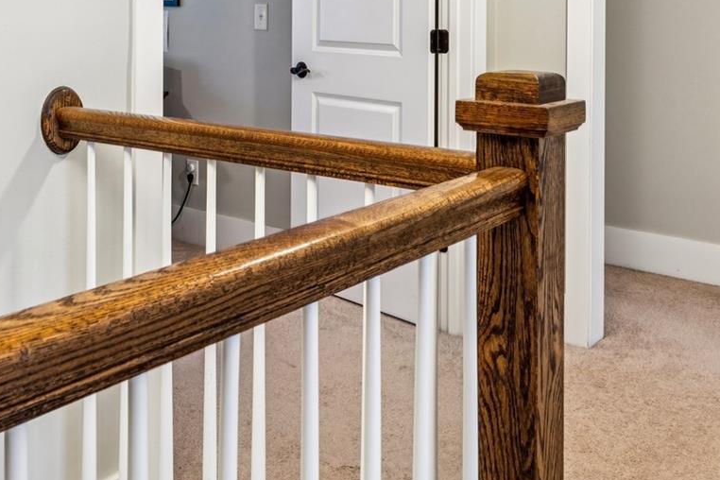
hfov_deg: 43.6
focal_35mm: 45
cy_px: -3
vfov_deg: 28.2
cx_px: 274
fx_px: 892
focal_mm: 16.6
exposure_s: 2
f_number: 13
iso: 100
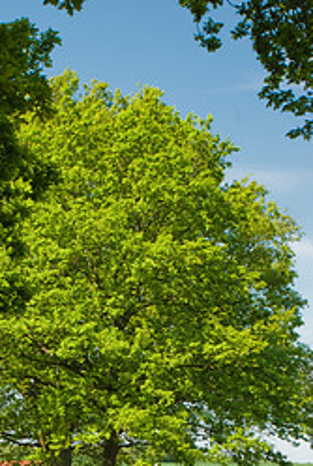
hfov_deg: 11.2
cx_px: 52
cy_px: 374
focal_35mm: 122
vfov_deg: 16.6
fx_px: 1583
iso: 100
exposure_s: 1/90
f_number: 4
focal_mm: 45
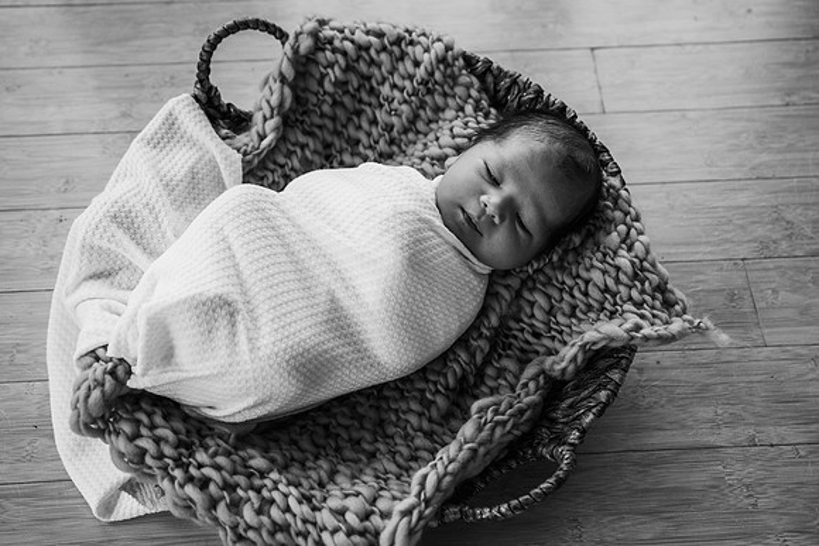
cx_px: 410
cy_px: 249
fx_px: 1047
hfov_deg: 42.7
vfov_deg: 29.2
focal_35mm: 46
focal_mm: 40
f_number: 3.5
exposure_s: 1/250
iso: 500
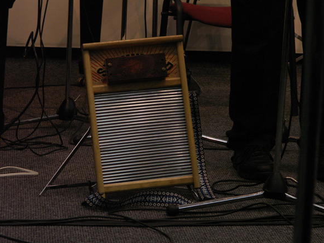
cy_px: 122
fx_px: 1535
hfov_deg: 12.0
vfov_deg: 9.1
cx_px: 163
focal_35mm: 164
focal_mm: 26.18
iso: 160
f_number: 4
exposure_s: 1/30
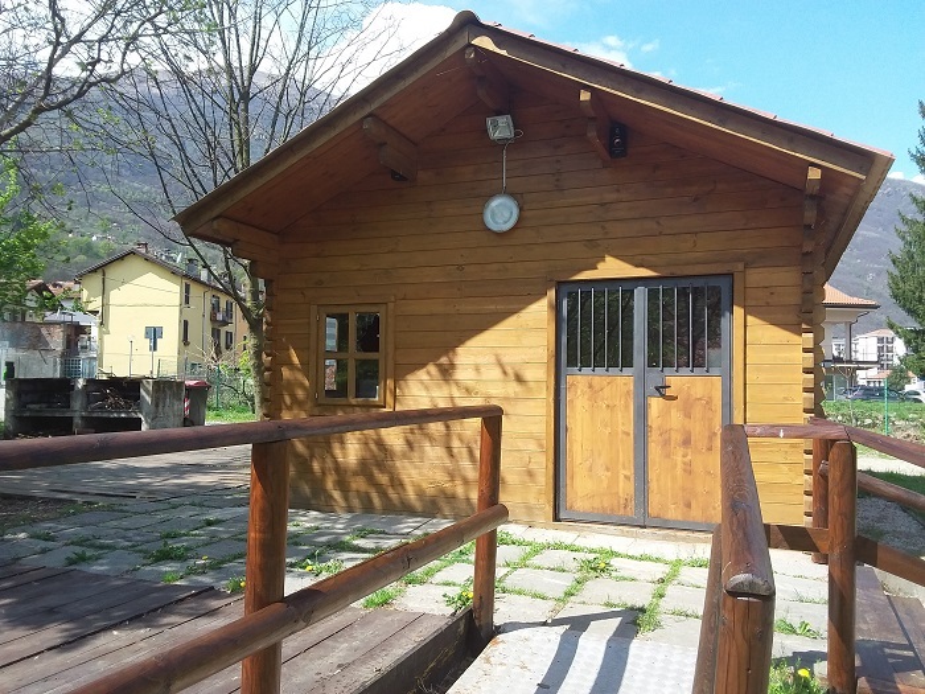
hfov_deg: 65.3
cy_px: 347
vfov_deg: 51.4
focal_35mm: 27
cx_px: 462
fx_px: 721
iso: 40
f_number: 1.9
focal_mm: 2.91
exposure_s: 1/746
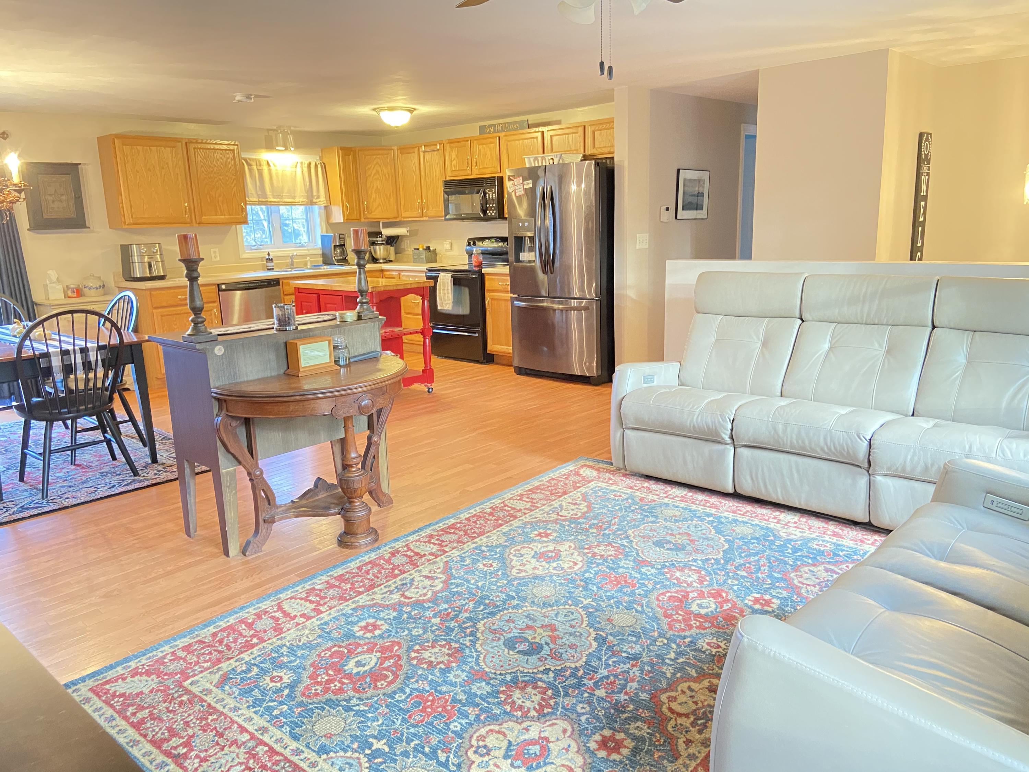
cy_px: 386
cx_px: 514
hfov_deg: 67.3
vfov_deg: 53.1
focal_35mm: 26
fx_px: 773
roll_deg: +1.7
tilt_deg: -12.3
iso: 640
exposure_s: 1/30
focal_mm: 4.25
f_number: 1.8
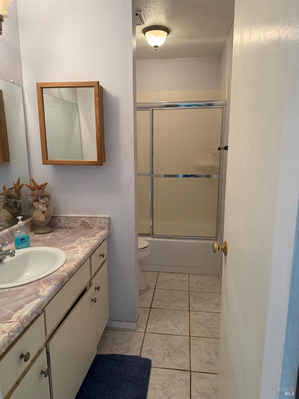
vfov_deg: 71.6
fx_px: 276
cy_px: 200
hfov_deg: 56.8
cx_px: 150
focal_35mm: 24
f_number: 1.78
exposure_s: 1/60
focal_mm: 6.76
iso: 320
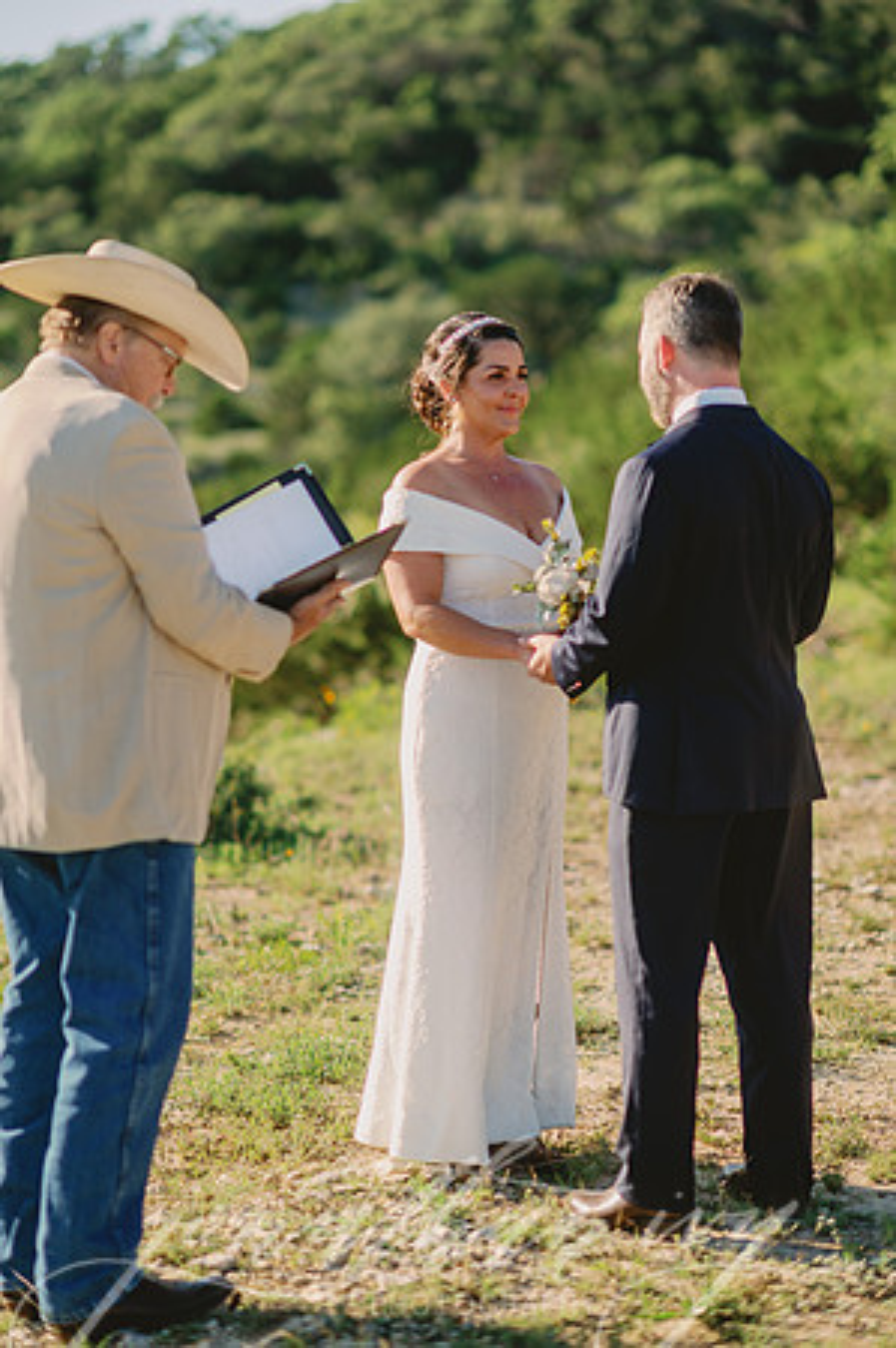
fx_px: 3180
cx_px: 448
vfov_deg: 23.9
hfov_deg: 16.0
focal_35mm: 85
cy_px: 674
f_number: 2
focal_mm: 85
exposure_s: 1/3200
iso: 50
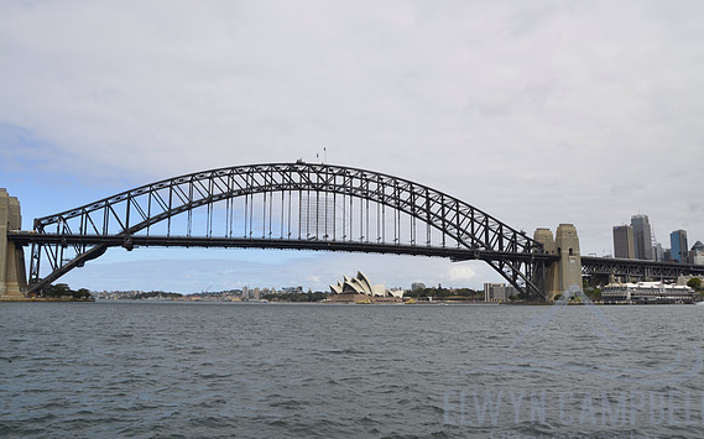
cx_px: 355
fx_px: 537
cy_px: 211
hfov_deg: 66.5
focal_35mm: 28
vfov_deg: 44.5
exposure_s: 1/250
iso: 100
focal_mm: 18
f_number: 8
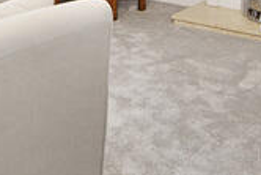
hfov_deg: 27.3
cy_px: -158
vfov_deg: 15.4
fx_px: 537
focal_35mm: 74
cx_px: 129
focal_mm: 12
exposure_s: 1/10
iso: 125
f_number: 16
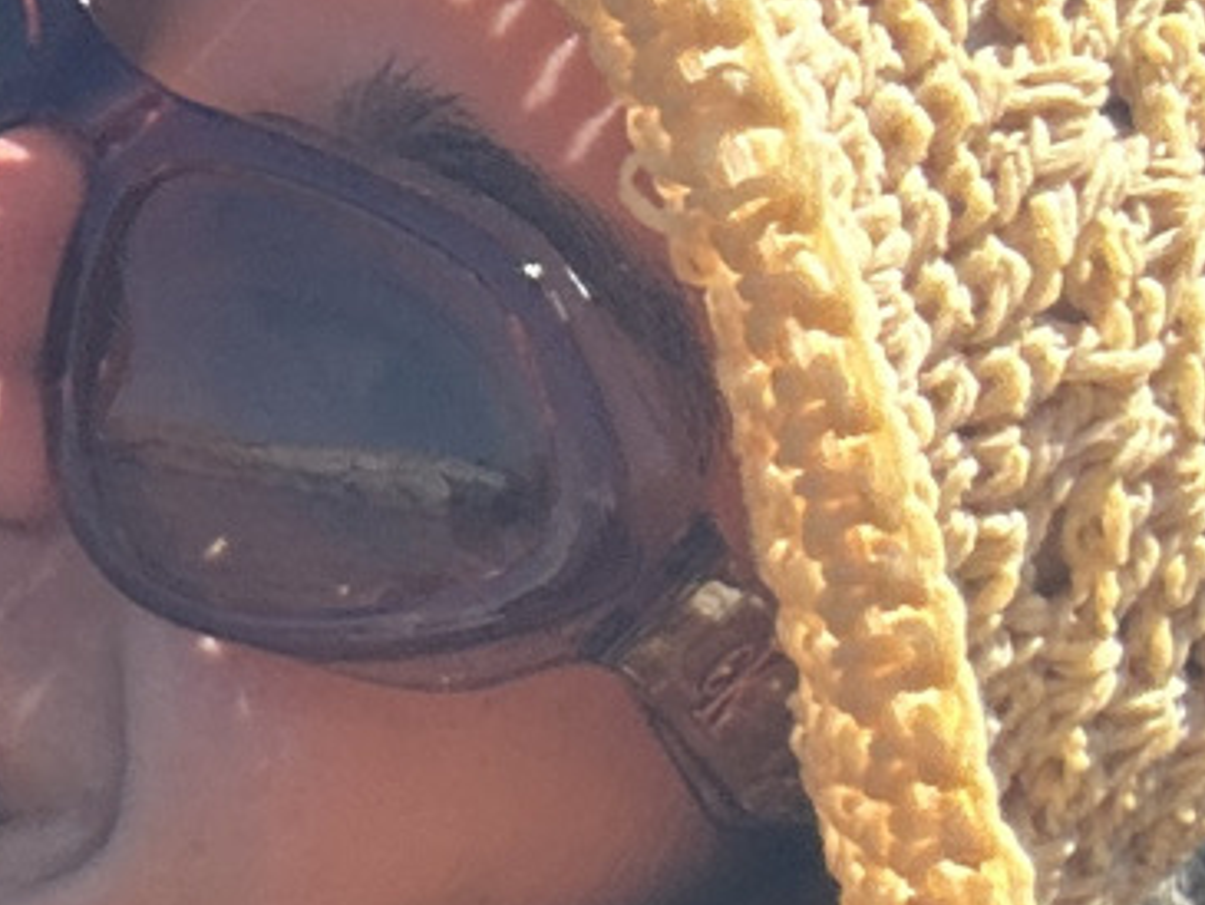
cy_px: 1542
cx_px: -1687
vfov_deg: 11.1
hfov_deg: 12.4
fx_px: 4388
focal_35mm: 126
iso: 25
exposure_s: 1/505
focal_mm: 2.69
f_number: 1.9
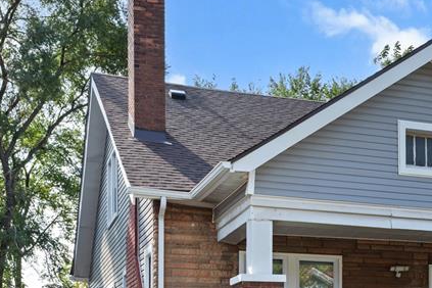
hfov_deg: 26.2
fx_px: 900
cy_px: 299
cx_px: 384
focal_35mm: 75
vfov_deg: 17.7
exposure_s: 1/30
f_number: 8
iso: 100
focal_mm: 31
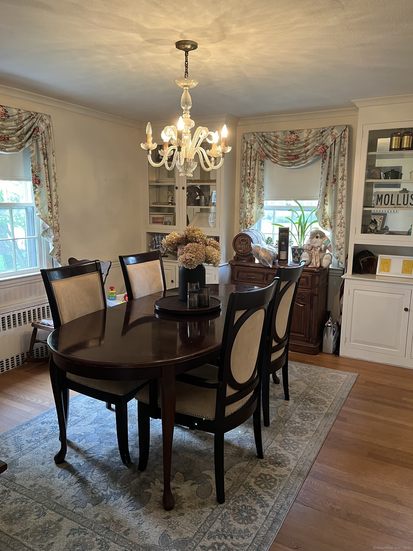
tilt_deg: -9.9
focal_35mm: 26
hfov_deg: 53.1
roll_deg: -0.5
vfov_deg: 67.3
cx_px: 206
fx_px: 414
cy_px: 276
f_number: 1.6
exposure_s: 1/60
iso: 200
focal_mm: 5.1
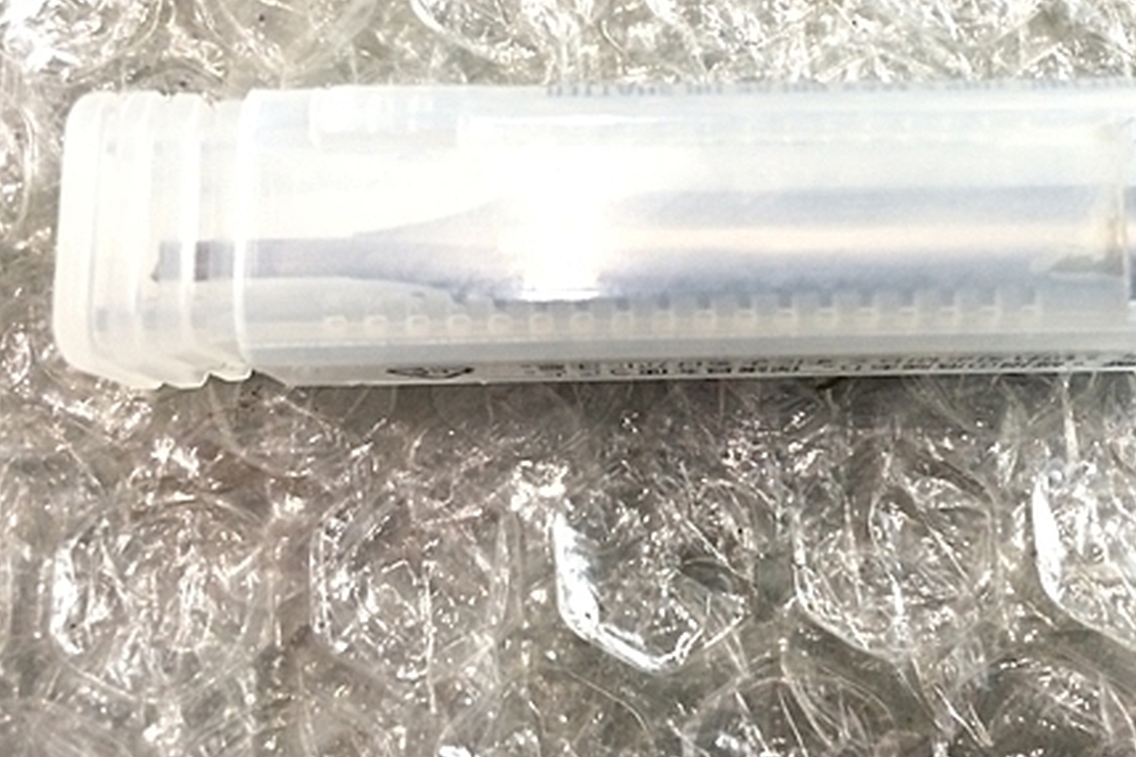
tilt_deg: -83.4
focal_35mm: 45
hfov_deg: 43.4
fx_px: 1420
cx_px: 688
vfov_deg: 29.5
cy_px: 214
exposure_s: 1/30
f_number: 2.2
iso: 200
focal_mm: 4.15
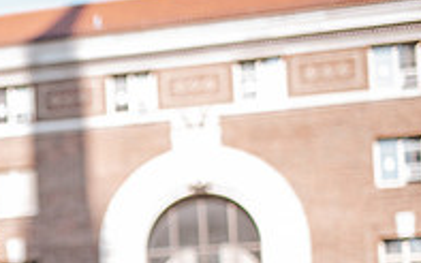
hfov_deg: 18.3
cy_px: 335
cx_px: -145
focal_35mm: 105
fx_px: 1204
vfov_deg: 12.1
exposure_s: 1/500
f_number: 2.2
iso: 100
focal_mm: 35
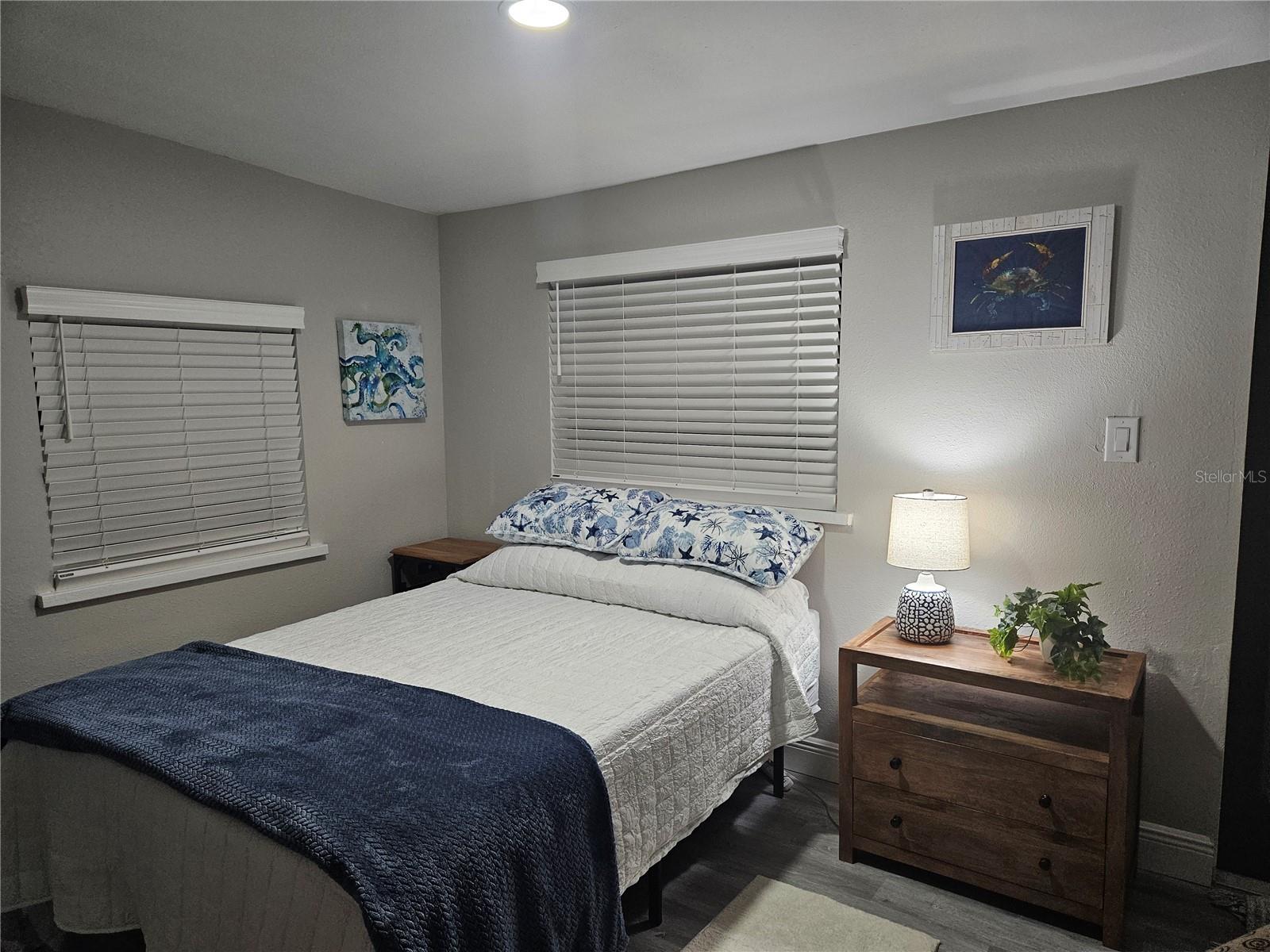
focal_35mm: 23
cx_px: 635
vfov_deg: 58.9
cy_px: 476
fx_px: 844
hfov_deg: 73.9
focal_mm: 5.4
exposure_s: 1/120
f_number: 1.8
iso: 250
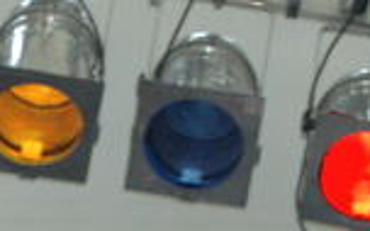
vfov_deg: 3.3
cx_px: 0
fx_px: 4013
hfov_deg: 5.3
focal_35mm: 398
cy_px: 359
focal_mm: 70
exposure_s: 1/60
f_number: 4.8
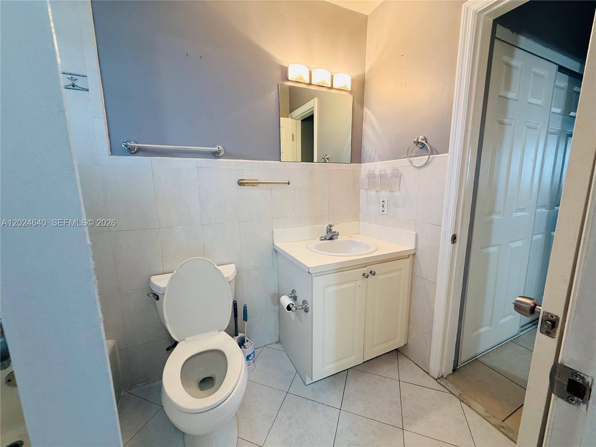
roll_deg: -0.6
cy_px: 224
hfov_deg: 102.1
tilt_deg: -9.4
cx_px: 298
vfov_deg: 85.7
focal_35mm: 14
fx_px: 241
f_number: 2.2
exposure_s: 1/60
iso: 200
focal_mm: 2.22
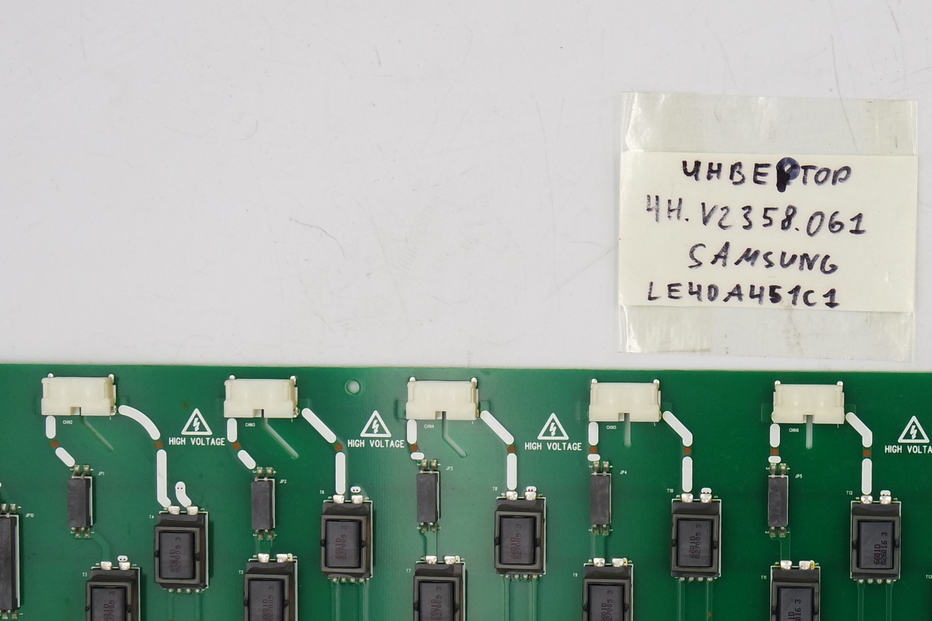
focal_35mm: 72
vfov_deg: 18.9
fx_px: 1863
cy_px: 376
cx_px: 750
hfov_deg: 27.5
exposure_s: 1/125
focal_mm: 13
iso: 160
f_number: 5.6
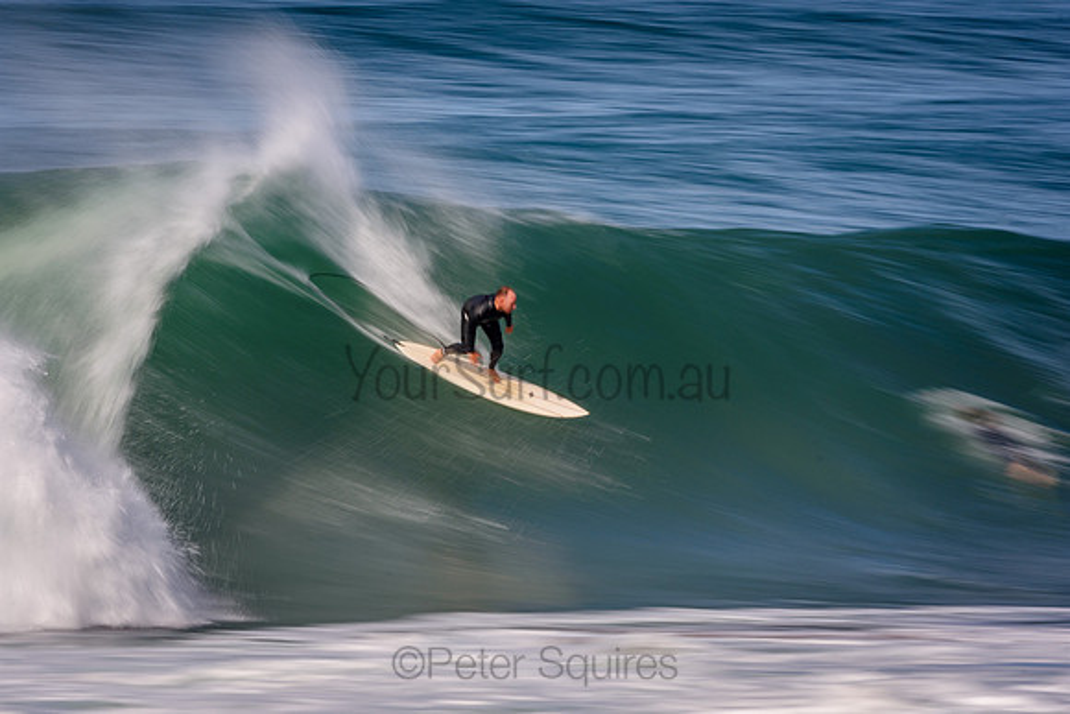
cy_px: 357
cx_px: 535
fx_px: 17837
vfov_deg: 2.3
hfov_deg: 3.4
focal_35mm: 600
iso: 100
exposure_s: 1/20
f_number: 18
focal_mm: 400
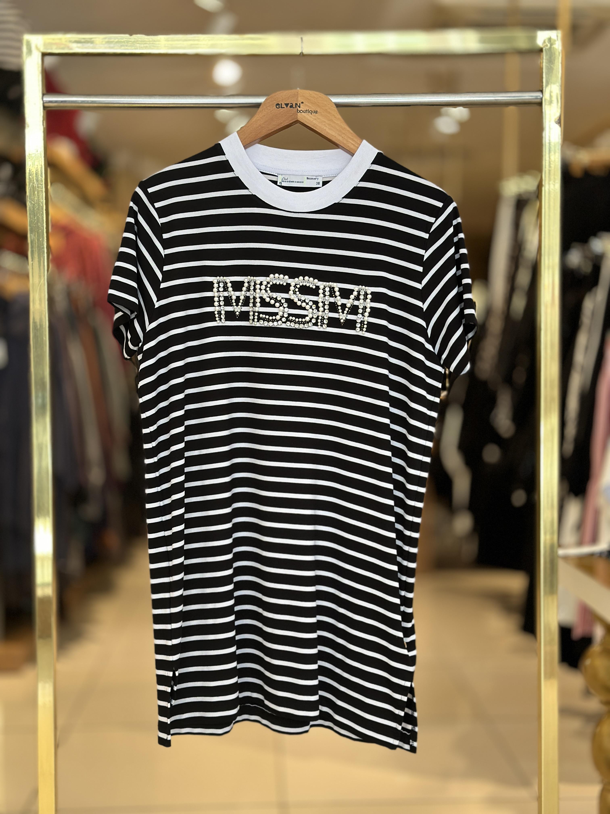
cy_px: 407
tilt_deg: -0.8
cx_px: 305
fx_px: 1128
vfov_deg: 39.7
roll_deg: -1.0
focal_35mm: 48
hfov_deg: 30.3
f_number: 1.78
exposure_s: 1/121
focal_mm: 6.86
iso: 125
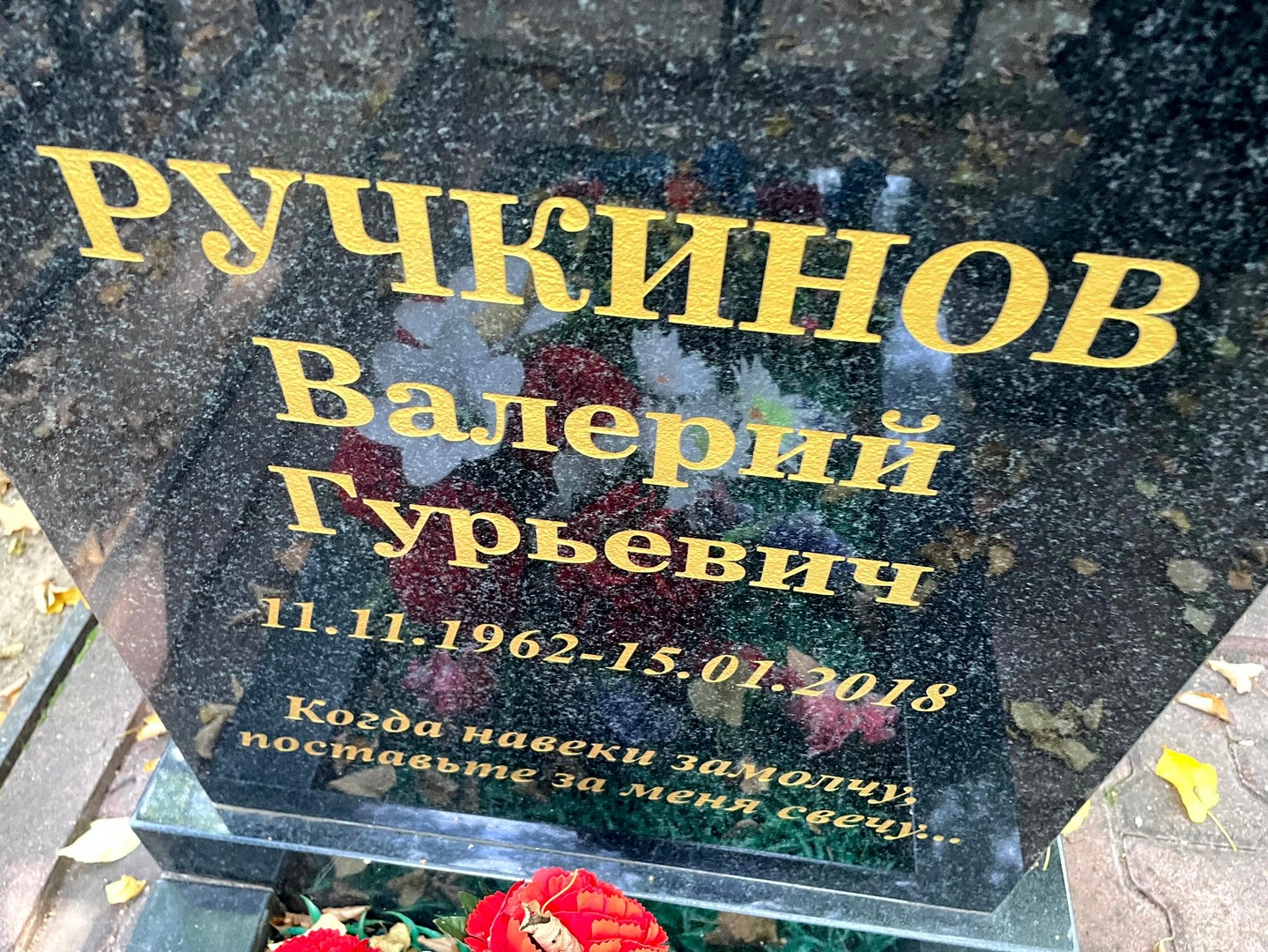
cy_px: 476
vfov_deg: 53.1
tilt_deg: -51.6
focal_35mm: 26
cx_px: 634
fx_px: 953
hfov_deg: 67.3
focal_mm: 4.2
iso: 320
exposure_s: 1/60
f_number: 1.6
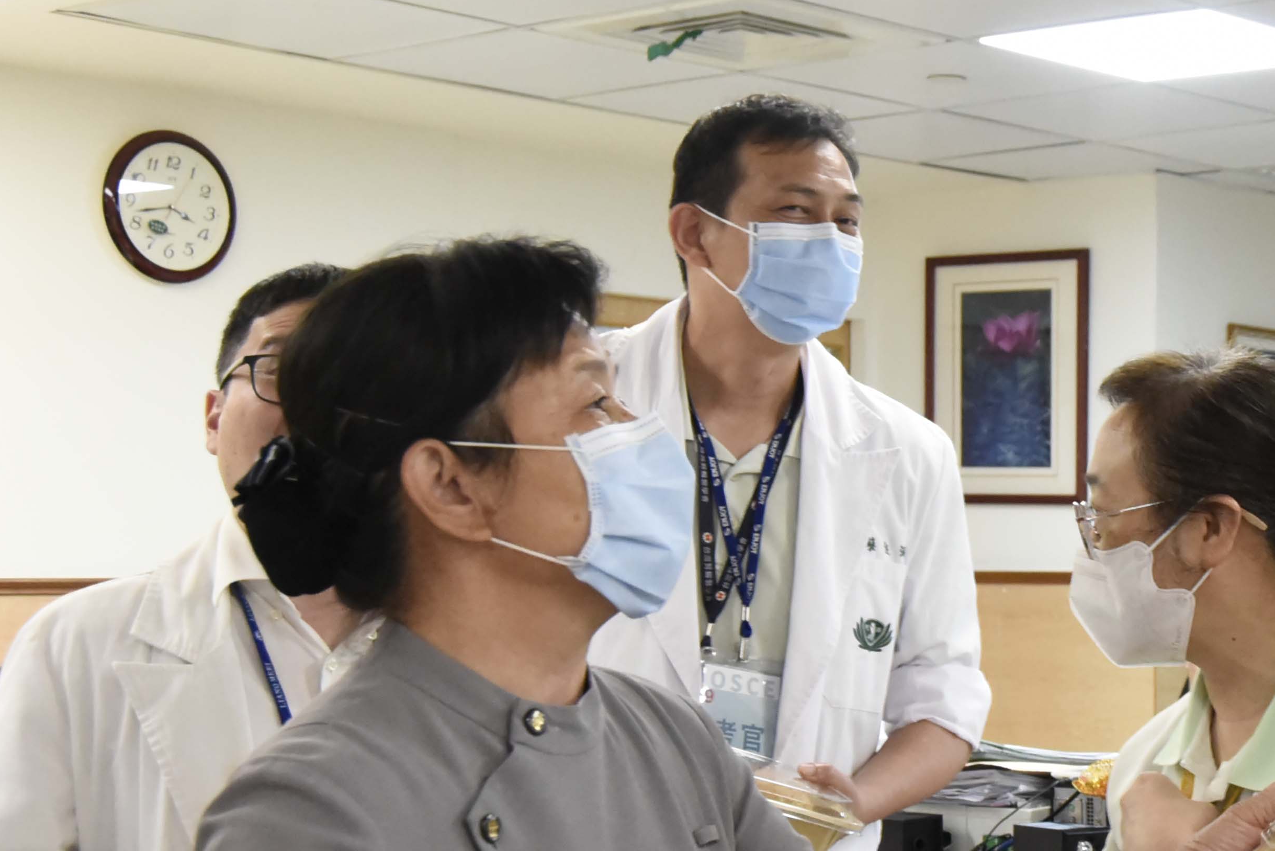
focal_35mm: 79
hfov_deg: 24.6
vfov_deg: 17.2
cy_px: 621
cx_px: 1228
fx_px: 2799
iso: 6400
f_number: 7.1
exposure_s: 1/200
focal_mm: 32
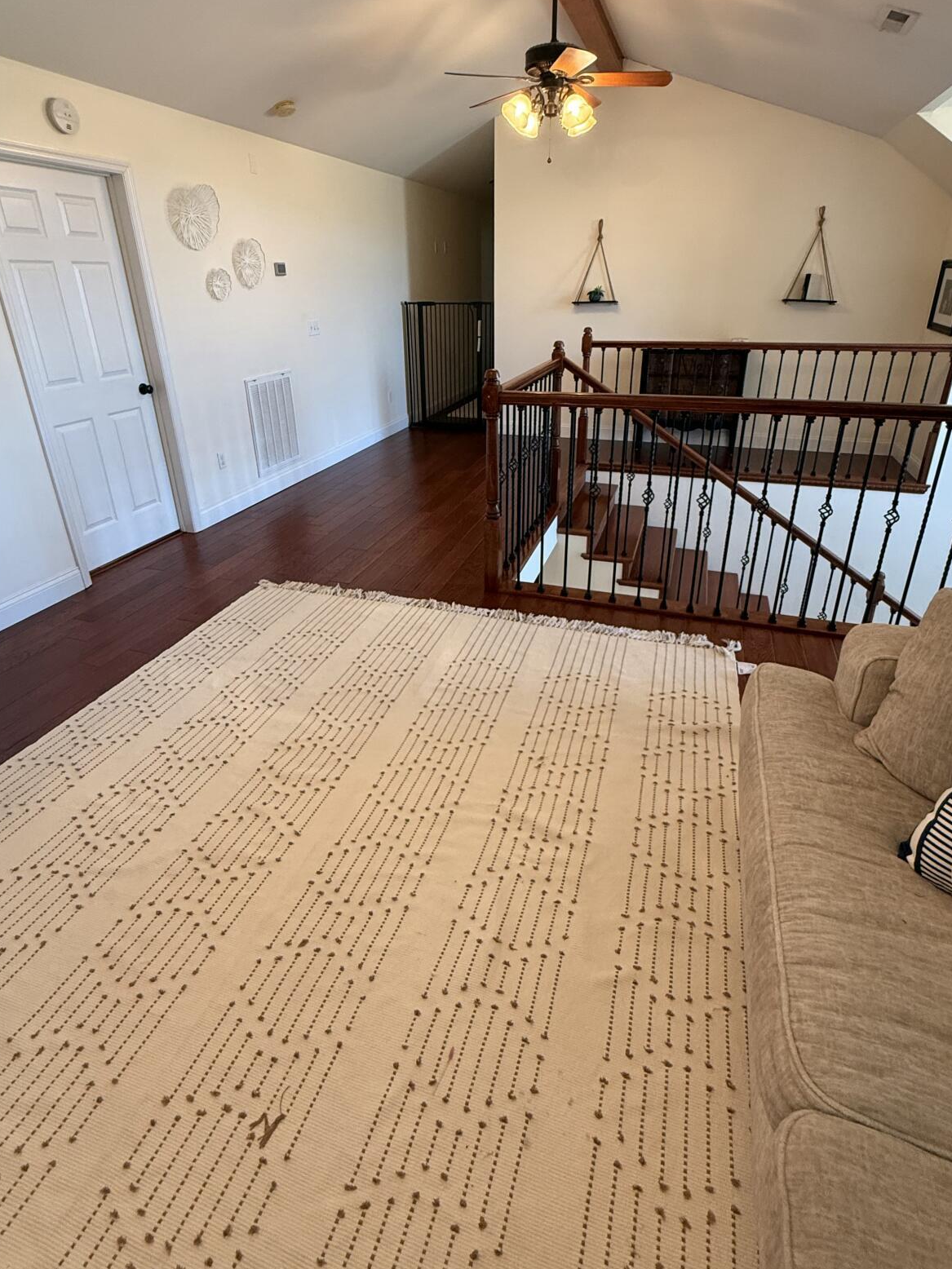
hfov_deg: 71.6
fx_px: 660
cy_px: 564
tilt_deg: -23.5
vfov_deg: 87.4
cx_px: 469
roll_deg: +1.0
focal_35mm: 18
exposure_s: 1/60
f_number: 2.2
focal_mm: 2.22
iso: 250
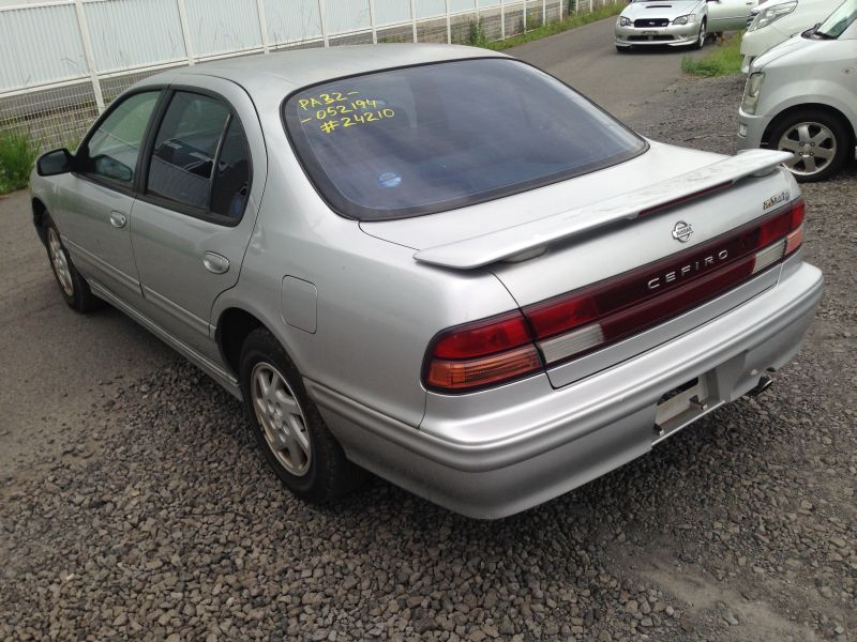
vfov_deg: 42.9
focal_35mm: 33
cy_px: 321
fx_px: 817
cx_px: 428
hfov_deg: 55.4
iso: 50
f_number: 2.4
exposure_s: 1/638
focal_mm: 4.12
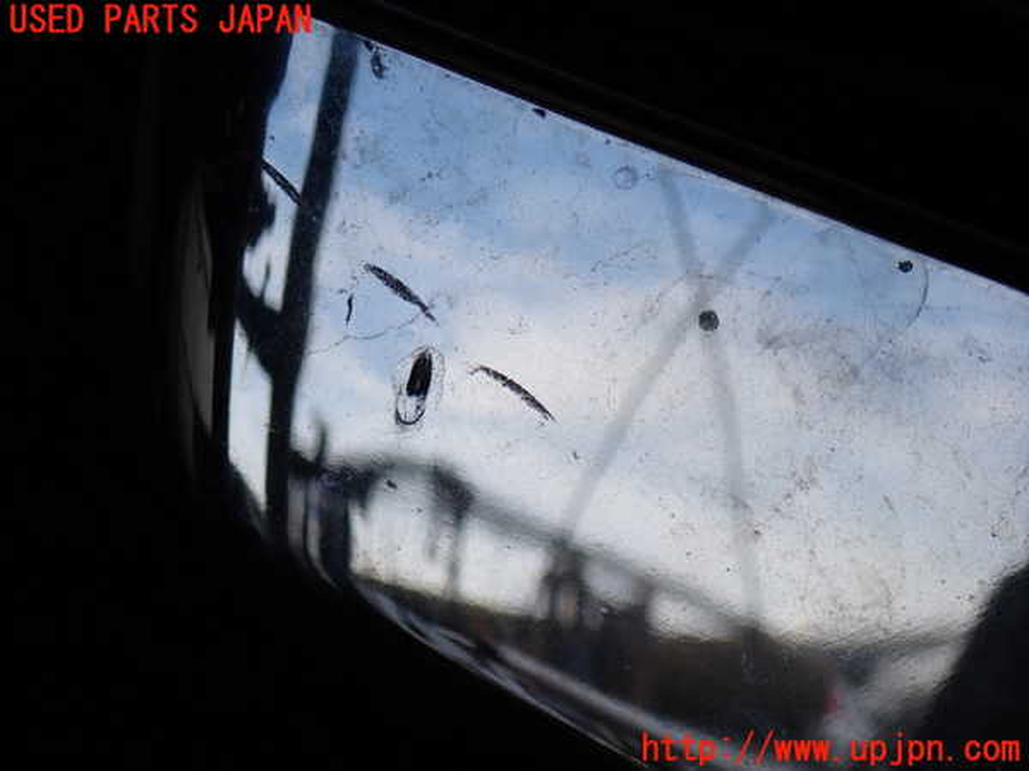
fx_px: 2973
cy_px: 386
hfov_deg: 19.6
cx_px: 514
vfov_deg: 14.8
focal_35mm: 100
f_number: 6.3
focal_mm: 18
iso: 100
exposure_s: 1/250
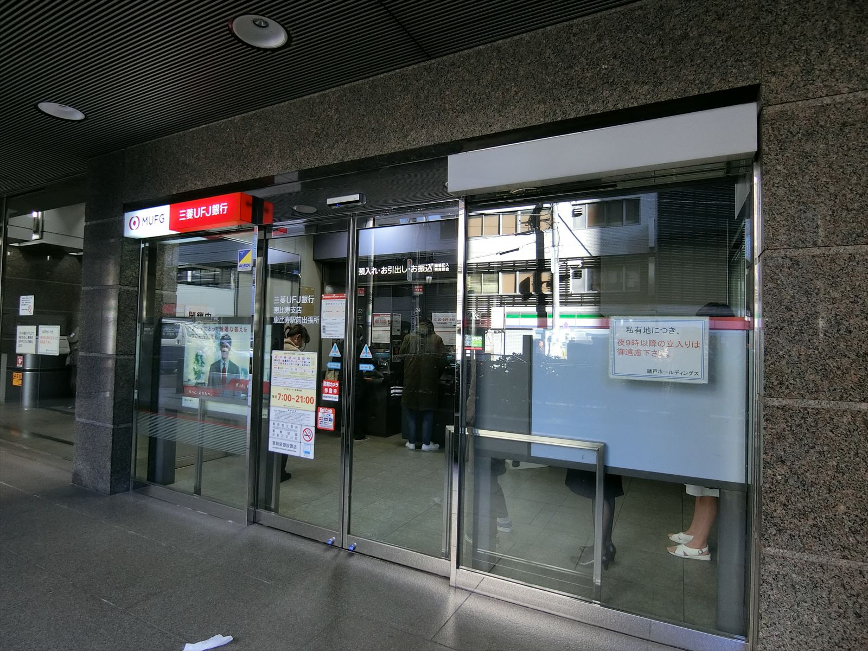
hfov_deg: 84.7
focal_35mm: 19
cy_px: 326
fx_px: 476
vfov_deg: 68.7
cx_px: 434
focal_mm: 4.06
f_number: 2.7
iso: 160
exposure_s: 1/125
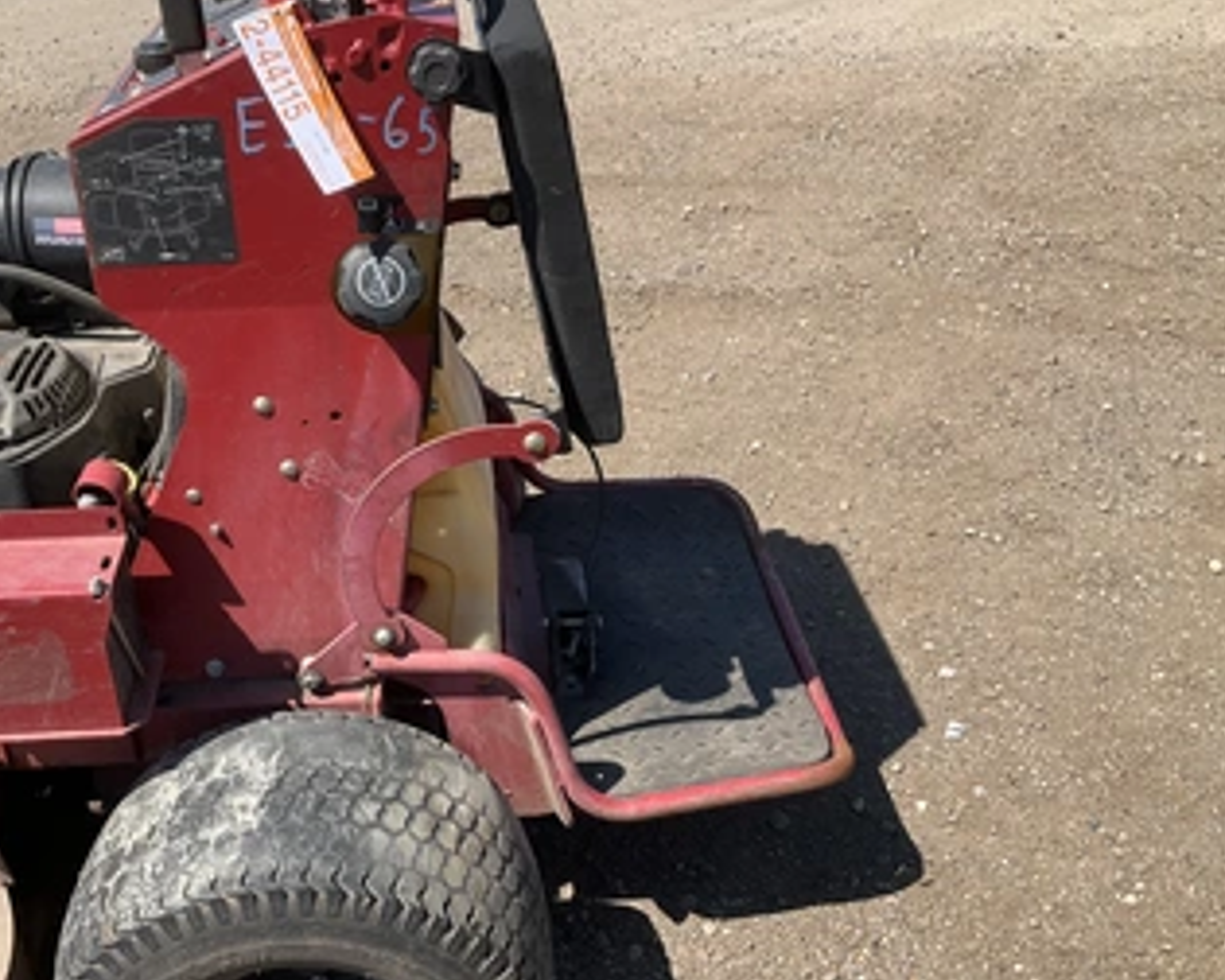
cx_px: 490
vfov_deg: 41.1
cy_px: 544
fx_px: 1305
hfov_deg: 50.0
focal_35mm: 36
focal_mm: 3
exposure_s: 1/997
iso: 25
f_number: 1.8
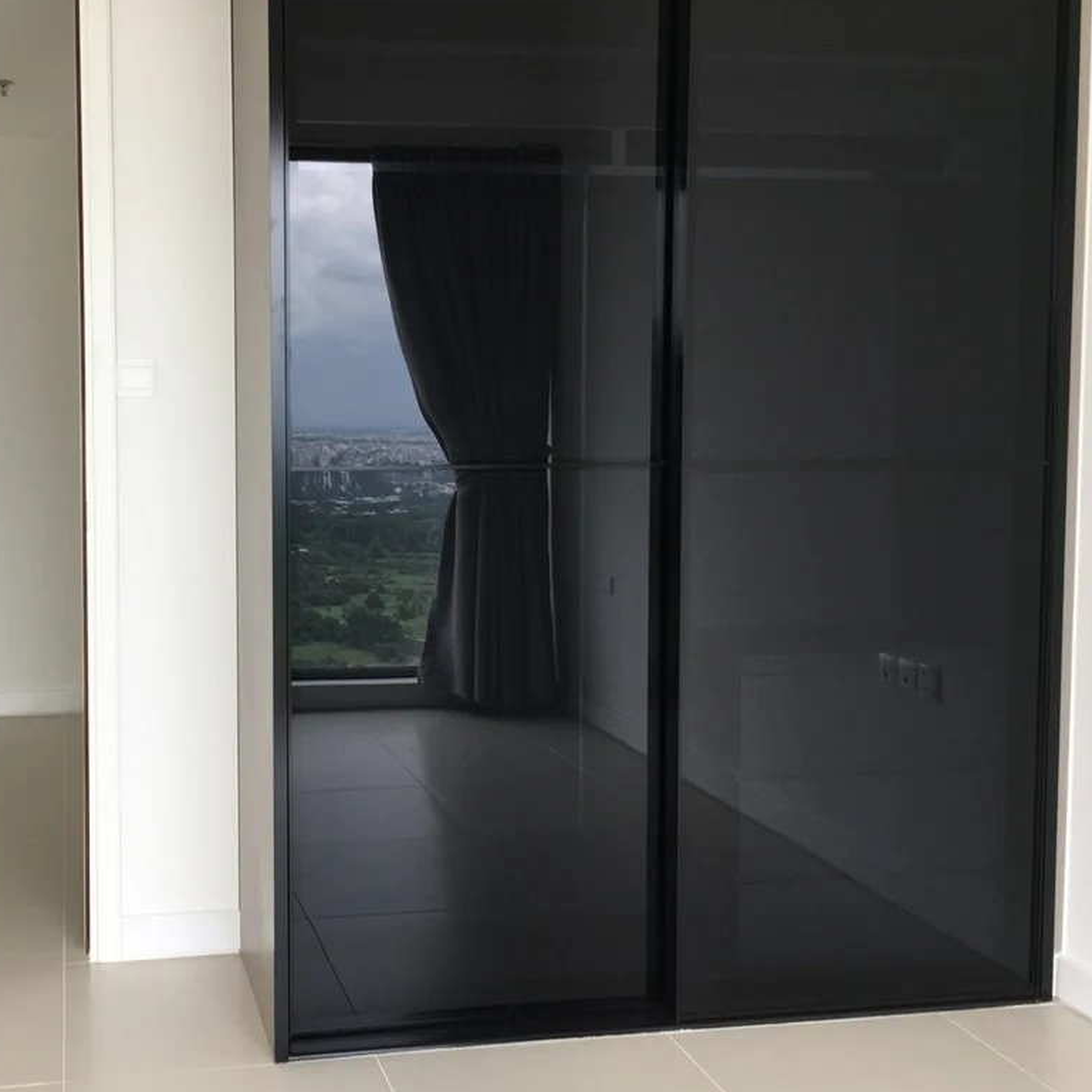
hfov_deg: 41.0
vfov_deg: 41.8
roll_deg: -0.7
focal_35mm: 40
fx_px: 1428
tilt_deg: -1.6
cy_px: 508
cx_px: 311
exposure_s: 1/100
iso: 25
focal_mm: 4.15
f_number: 2.2
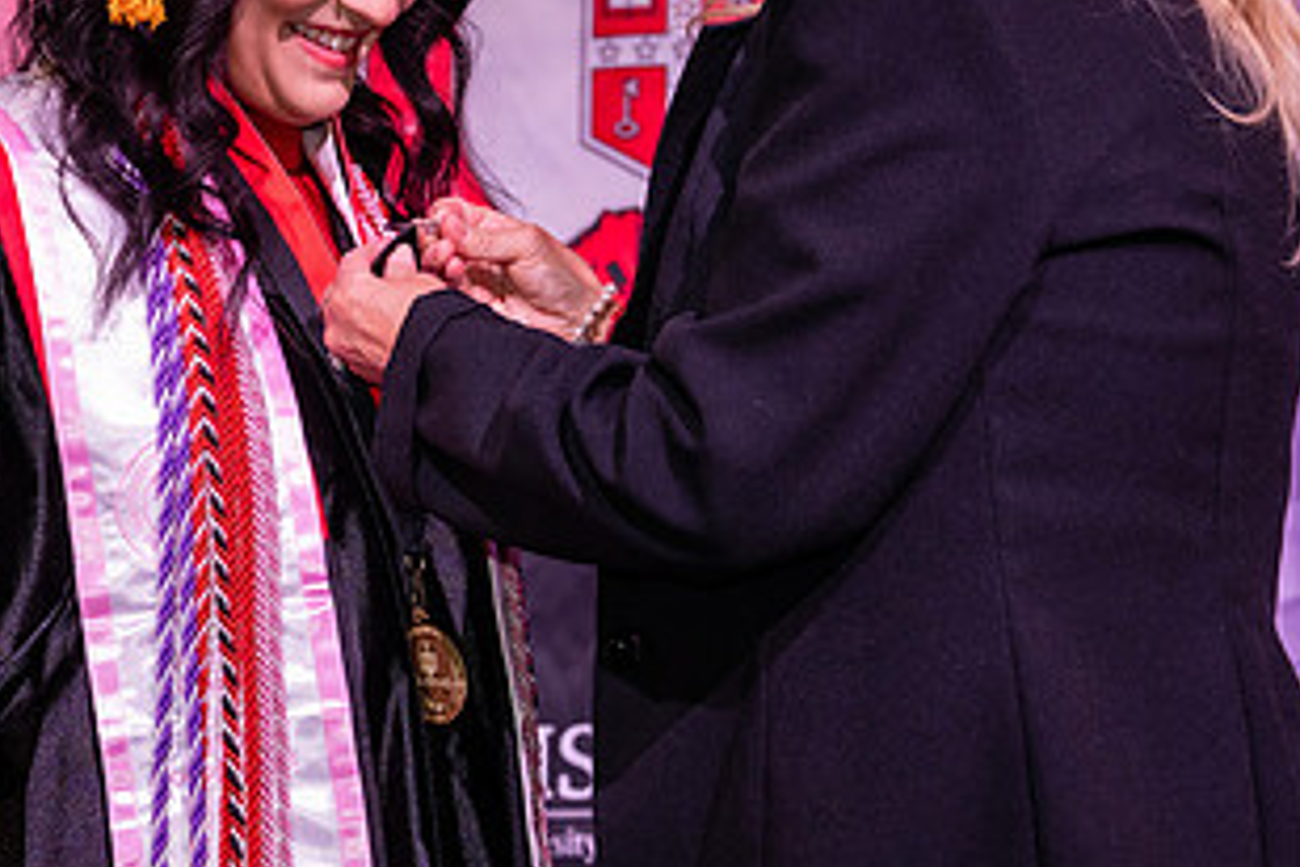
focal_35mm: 169
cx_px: 498
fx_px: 6102
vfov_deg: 8.1
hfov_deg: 12.2
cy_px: 268
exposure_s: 1/160
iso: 800
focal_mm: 70
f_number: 5.6
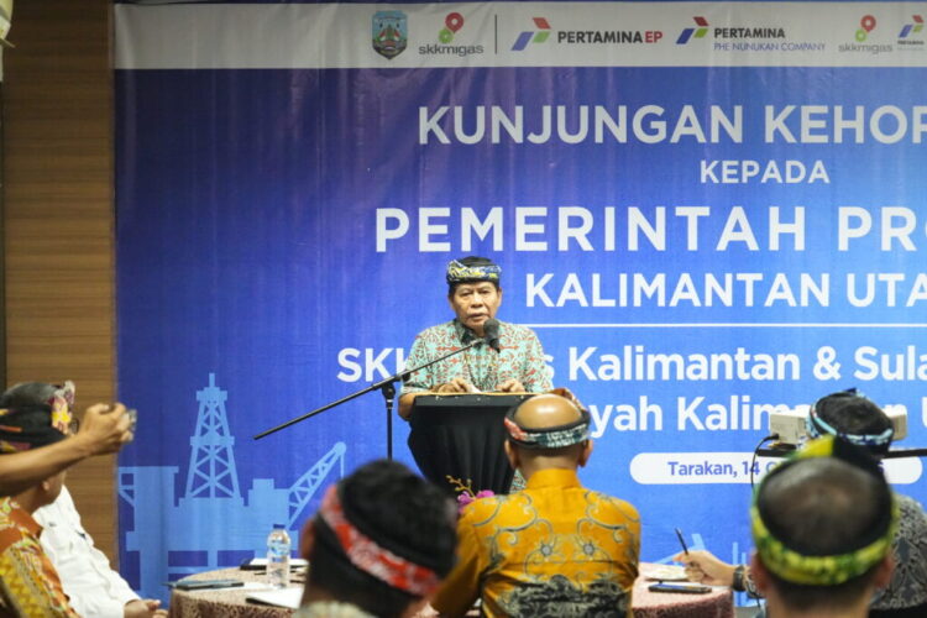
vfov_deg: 12.5
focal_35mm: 110
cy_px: 309
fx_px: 2832
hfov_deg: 18.6
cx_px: 464
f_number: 6.3
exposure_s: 1/125
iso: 16000
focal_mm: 110
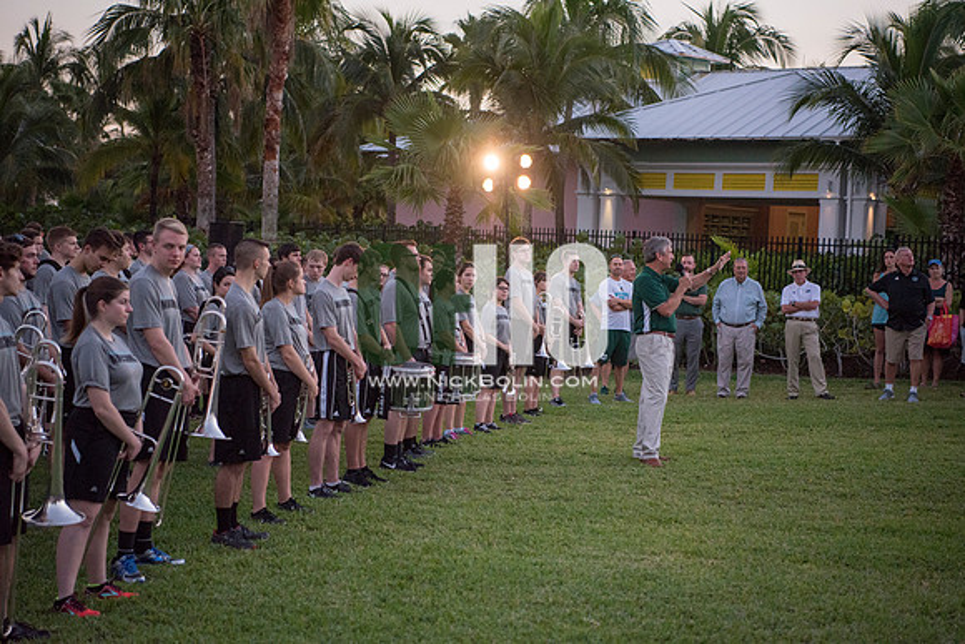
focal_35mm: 70
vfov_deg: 19.5
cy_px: 322
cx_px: 482
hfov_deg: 28.8
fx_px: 1877
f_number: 3.2
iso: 2000
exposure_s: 1/1600
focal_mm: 70
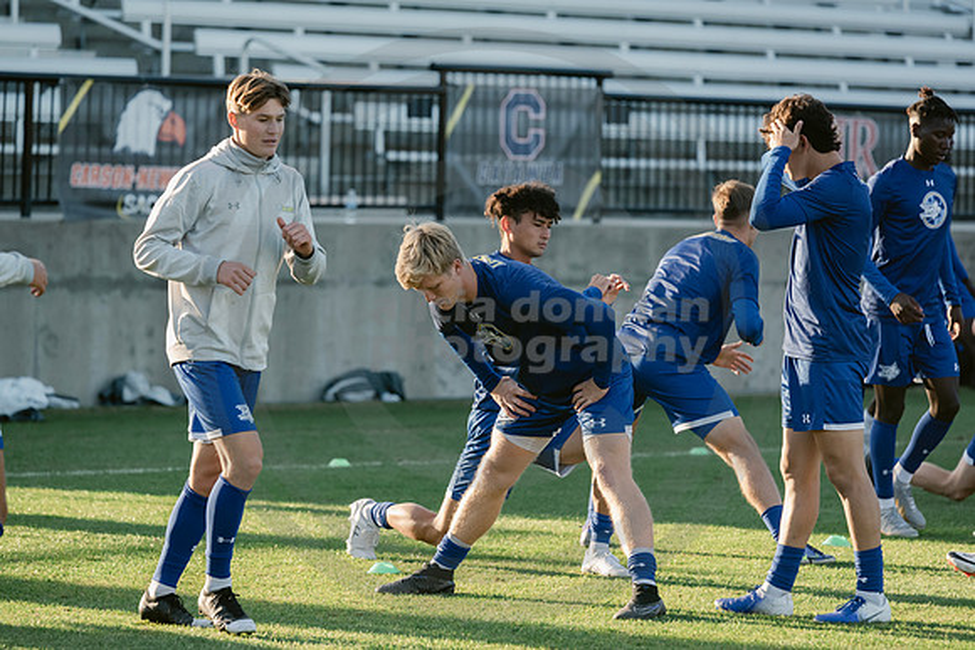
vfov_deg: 6.9
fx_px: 5418
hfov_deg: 10.3
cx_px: 488
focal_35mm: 200
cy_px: 325
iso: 1250
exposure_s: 1/1600
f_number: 4.5
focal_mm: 200
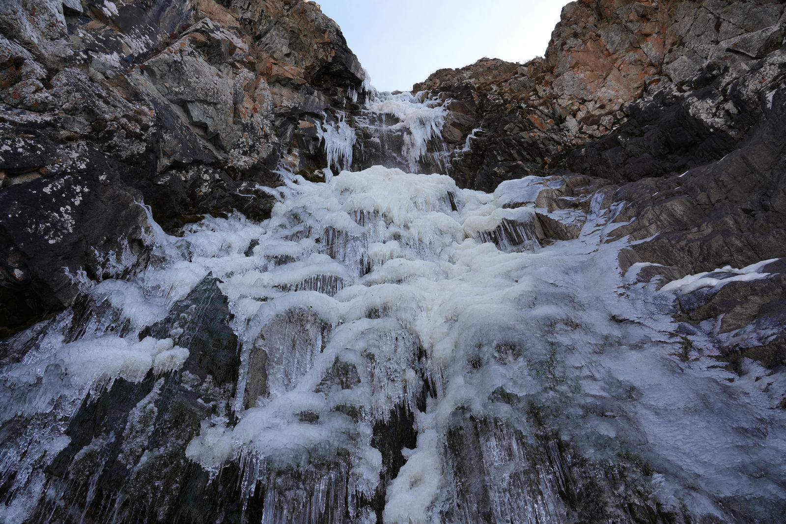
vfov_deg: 53.1
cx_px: 393
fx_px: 524
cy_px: 262
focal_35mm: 24
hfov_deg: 73.7
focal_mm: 24
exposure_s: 1/125
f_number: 5.6
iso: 100
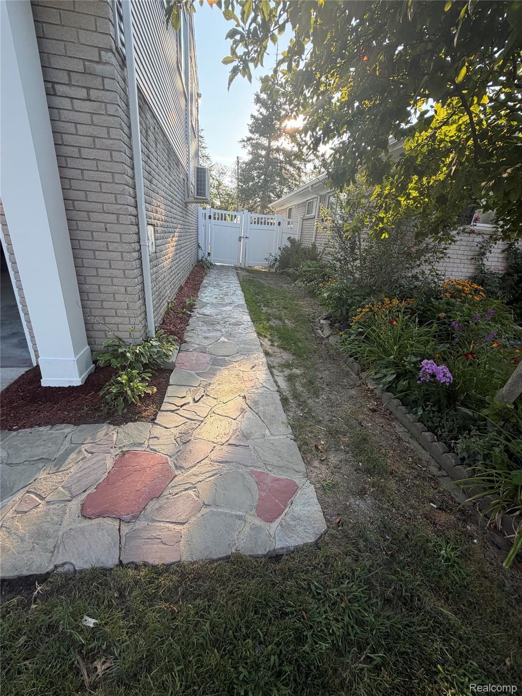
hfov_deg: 85.7
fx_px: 281
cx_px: 261
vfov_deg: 102.1
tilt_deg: -22.7
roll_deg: -5.1
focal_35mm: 14
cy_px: 348
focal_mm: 2.22
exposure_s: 1/227
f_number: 2.2
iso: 50
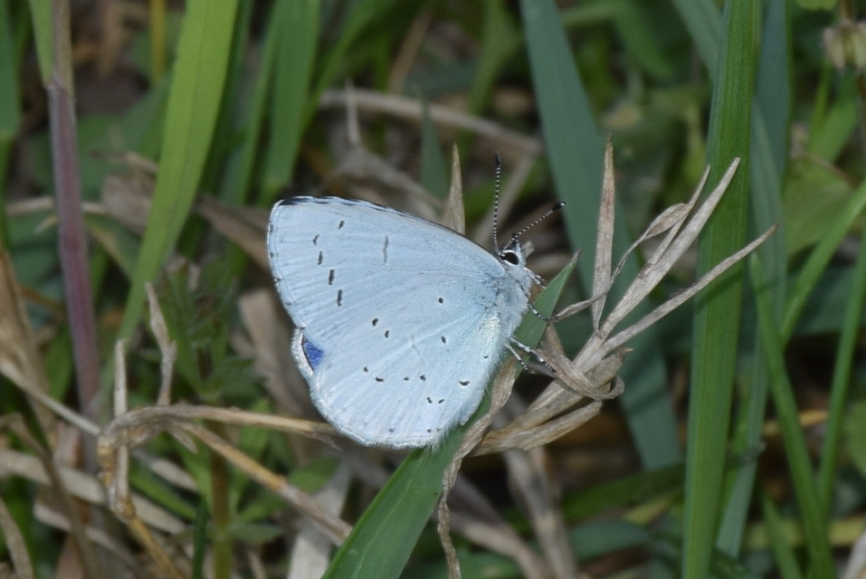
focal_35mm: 210
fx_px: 5056
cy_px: 290
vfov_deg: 6.6
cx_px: 433
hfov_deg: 9.8
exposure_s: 1/160
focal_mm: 140
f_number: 11
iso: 100
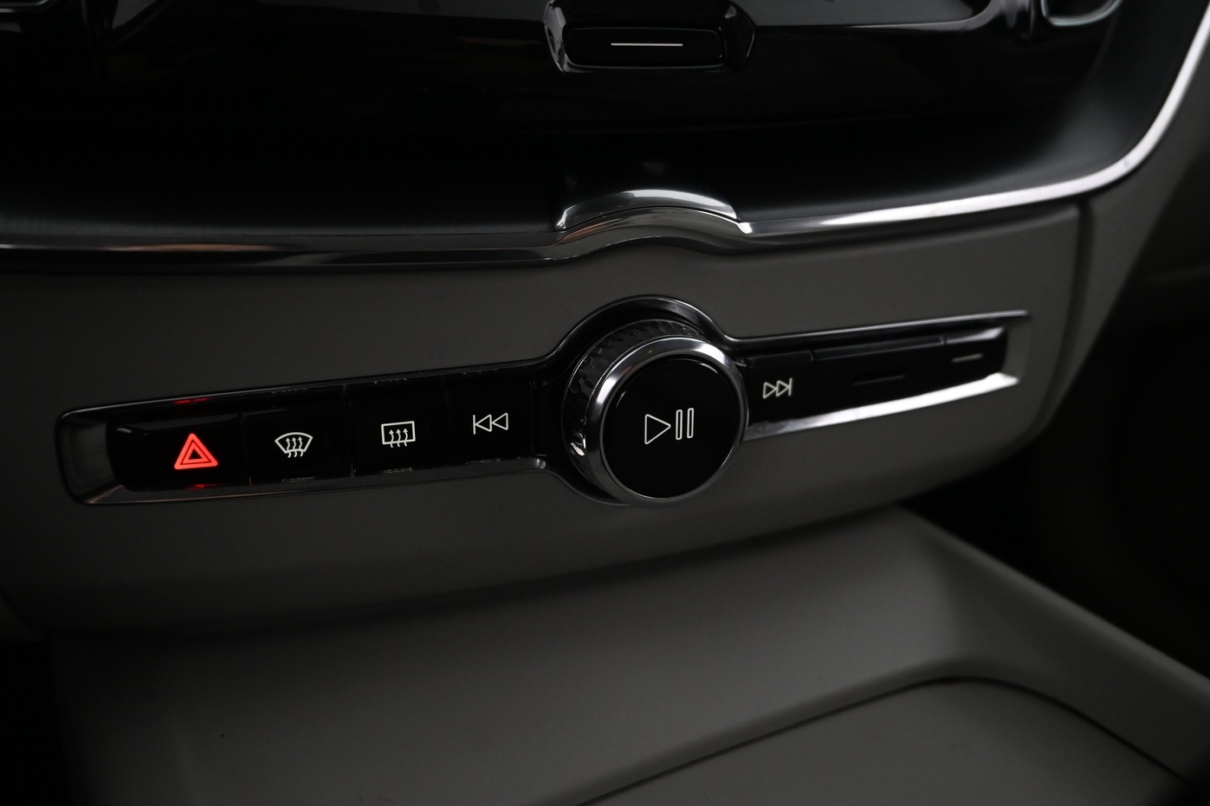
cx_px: 564
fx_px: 994
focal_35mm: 30
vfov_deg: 44.1
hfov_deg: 62.6
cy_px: 420
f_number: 3.5
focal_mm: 17
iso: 1600
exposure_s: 1/30
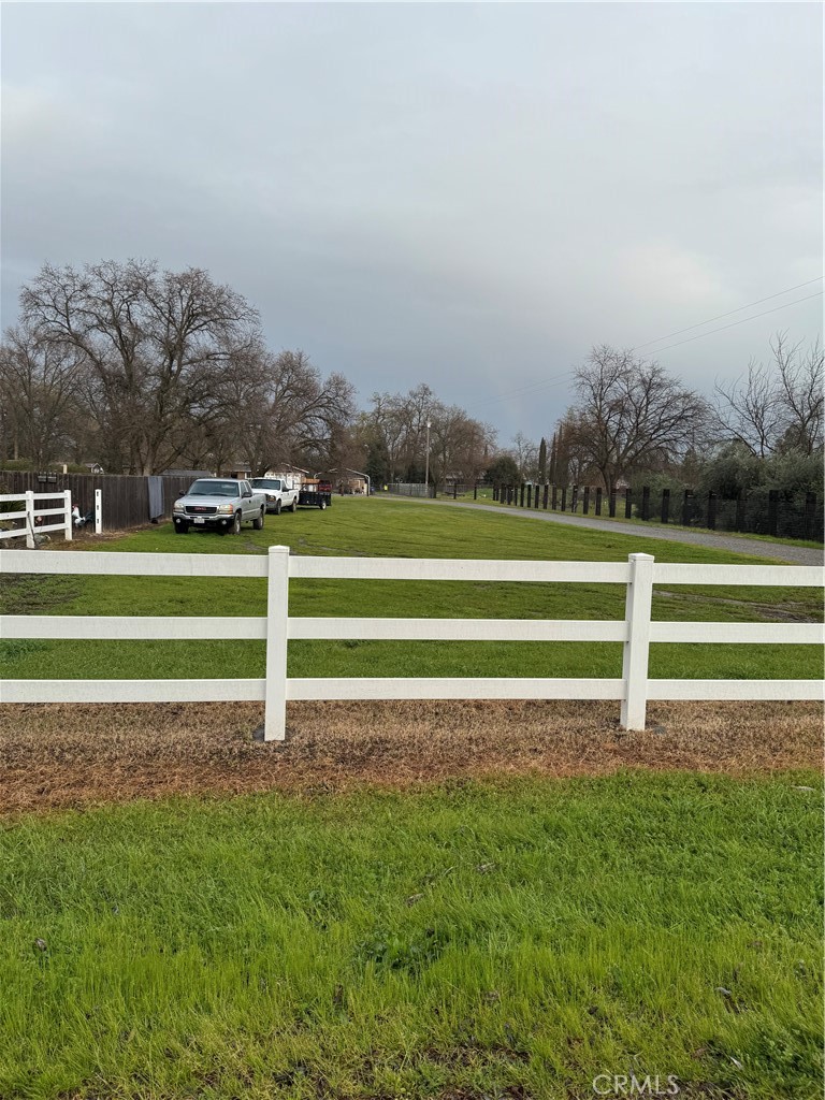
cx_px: 412
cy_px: 550
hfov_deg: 56.8
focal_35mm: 24
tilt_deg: -3.2
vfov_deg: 71.6
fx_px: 763
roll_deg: -1.4
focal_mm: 6.76
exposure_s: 1/1637
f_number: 1.78
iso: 80
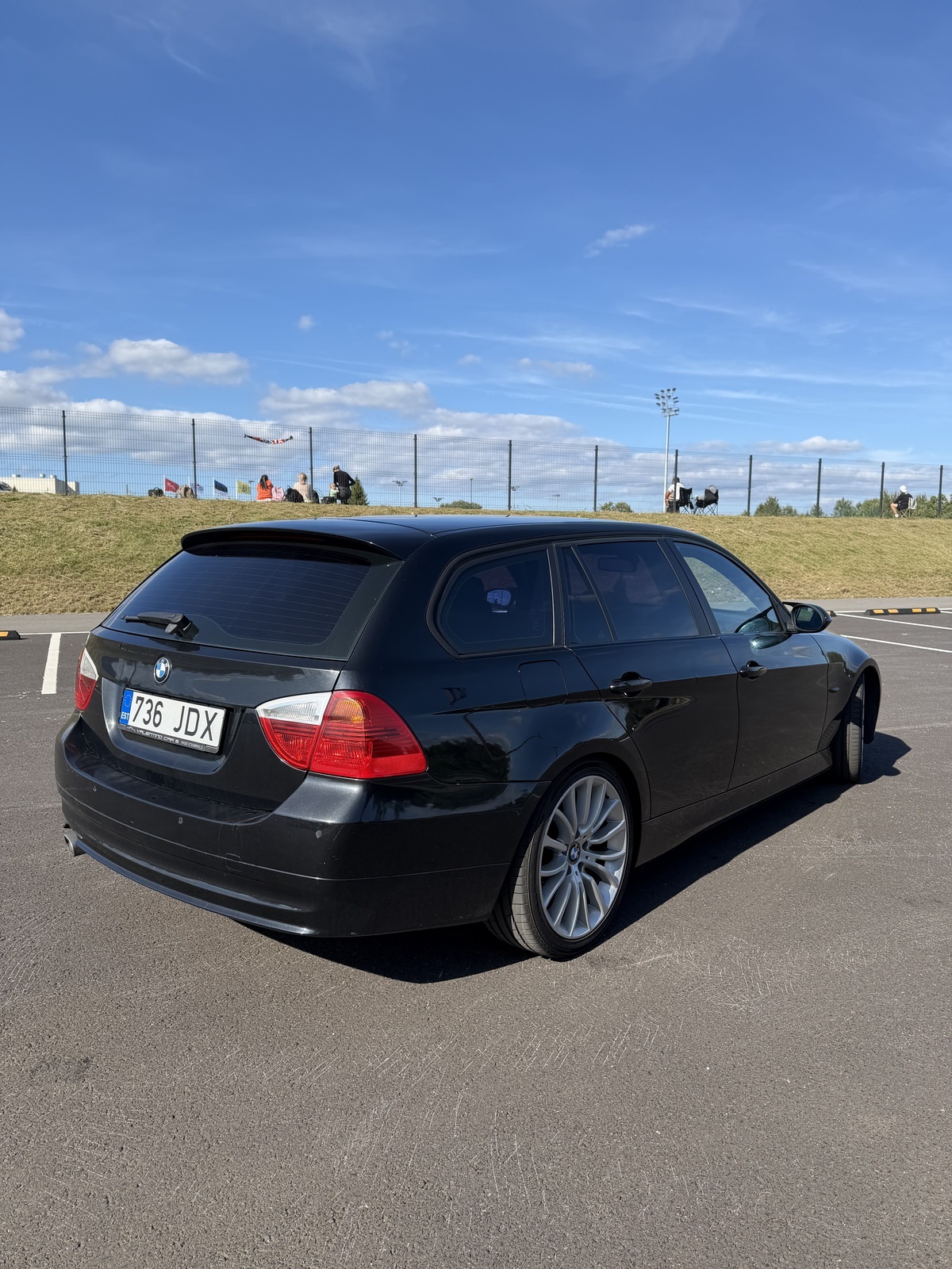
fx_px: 880
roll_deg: -0.9
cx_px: 476
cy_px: 634
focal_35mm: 24
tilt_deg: -5.7
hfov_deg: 56.8
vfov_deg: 71.6
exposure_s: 1/3759
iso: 80
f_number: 1.78
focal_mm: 6.76
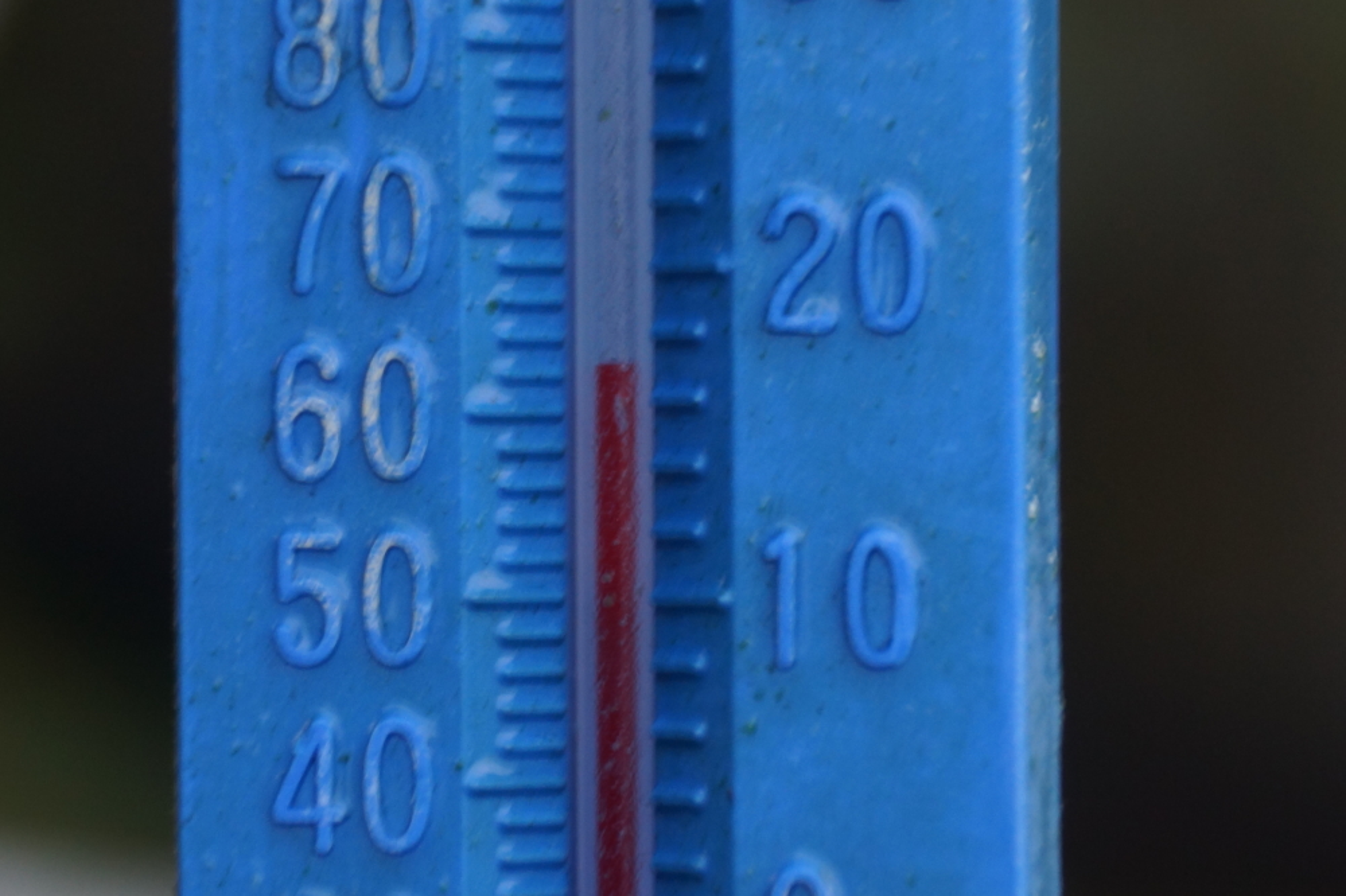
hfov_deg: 11.4
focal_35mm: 180
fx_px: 6727
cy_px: 448
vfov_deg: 7.6
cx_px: 673
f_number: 5.6
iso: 400
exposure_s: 1/10
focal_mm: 120
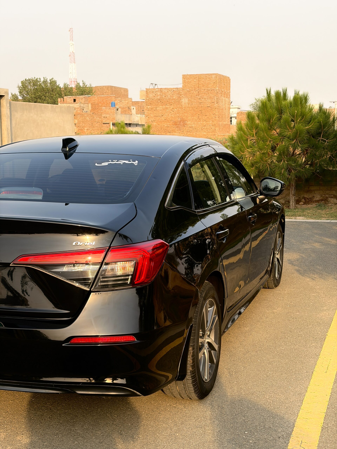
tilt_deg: -7.8
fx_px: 675
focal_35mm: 52
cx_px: 168
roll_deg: +0.7
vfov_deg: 36.8
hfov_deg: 28.0
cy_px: 224
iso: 32
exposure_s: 1/861
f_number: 1.6
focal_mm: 5.96
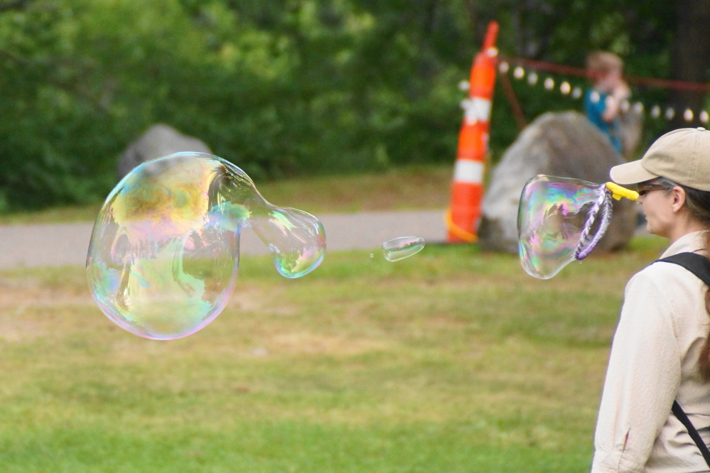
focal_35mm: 375
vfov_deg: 3.7
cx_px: 355
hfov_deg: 5.5
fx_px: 7395
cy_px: 236
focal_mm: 250
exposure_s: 1/320
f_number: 6.3
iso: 1600
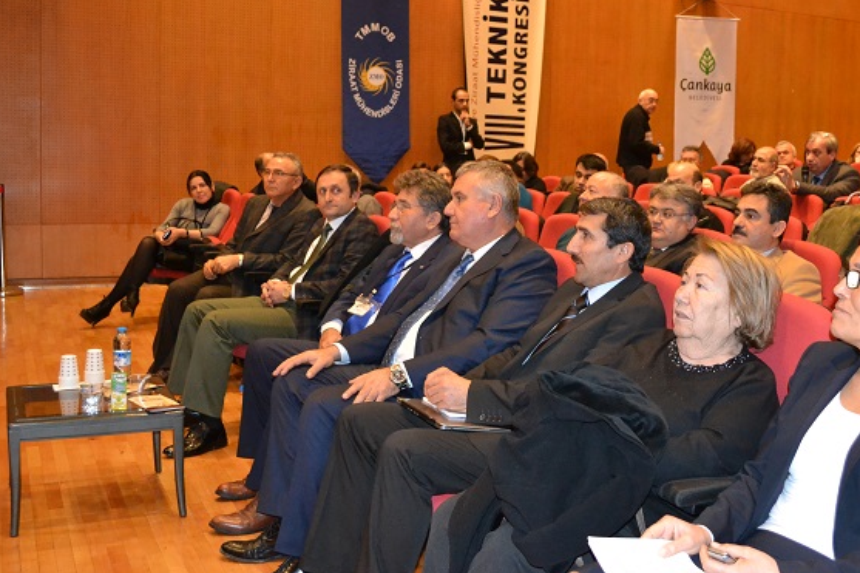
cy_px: 266
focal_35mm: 41
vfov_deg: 32.6
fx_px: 979
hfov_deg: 47.1
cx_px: 517
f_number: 4
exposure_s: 1/60
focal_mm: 22
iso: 3200
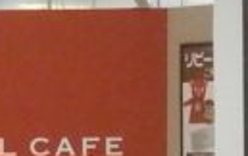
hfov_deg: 5.3
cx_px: 219
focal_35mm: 395
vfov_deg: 3.3
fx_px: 2673
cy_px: 283
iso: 800
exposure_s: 1/200
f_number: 3.4
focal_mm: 8.3
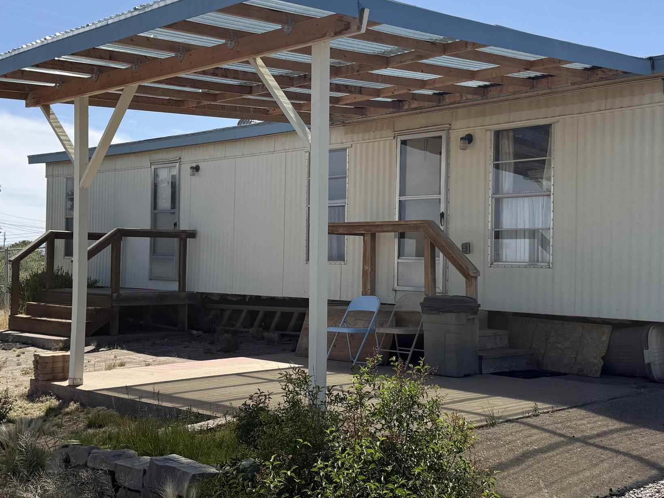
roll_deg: -2.2
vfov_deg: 32.2
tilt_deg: +2.8
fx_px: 863
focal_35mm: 45
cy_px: 233
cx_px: 350
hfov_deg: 42.1
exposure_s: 1/4673
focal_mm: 6.76
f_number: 1.78
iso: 80
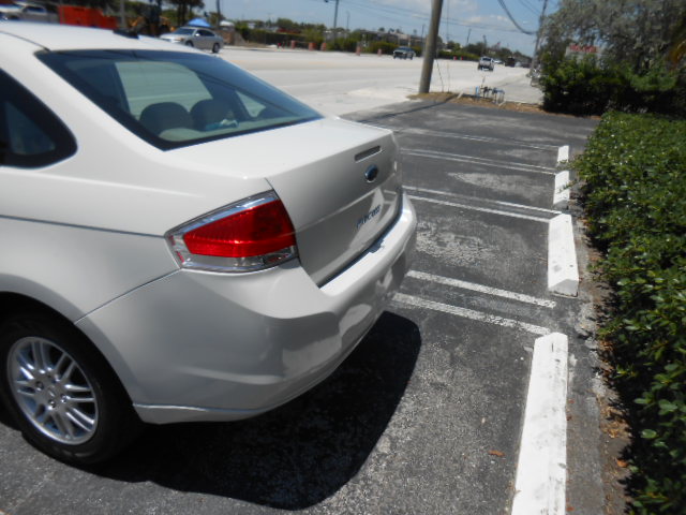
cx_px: 343
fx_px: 515
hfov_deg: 67.3
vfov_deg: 53.1
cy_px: 258
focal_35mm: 26
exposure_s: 1/1500
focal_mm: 4.6
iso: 80
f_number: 3.5
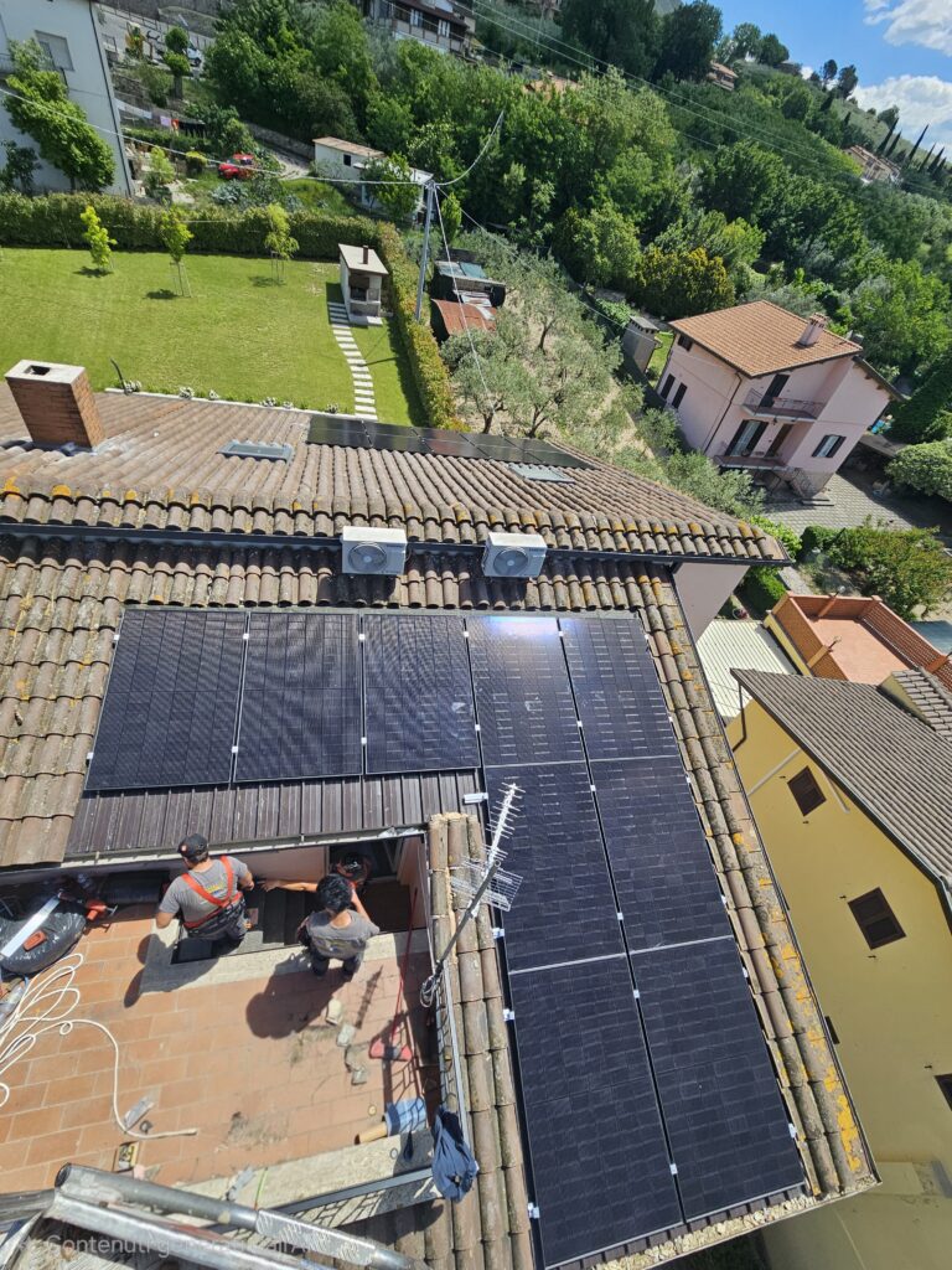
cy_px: 635
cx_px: 476
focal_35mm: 13
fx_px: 477
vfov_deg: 106.2
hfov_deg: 89.9
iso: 50
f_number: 2.2
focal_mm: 2.2
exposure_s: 1/2000
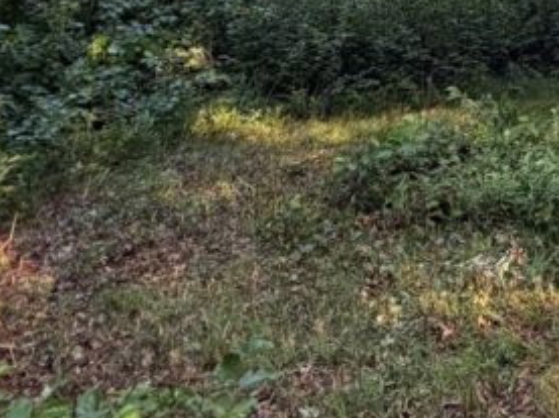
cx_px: 671
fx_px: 871
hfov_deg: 30.3
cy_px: -202
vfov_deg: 22.4
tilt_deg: +14.8
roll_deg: +1.1
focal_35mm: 54
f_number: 2.2
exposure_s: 1/121
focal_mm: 2.22
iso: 125
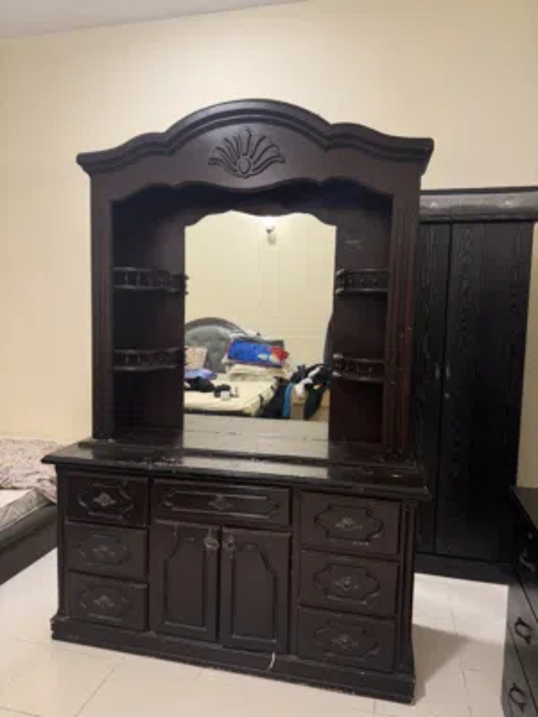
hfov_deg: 56.8
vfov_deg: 71.6
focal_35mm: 24
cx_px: 269
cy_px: 358
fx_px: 497
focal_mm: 6.76
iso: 125
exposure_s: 1/50
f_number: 1.78
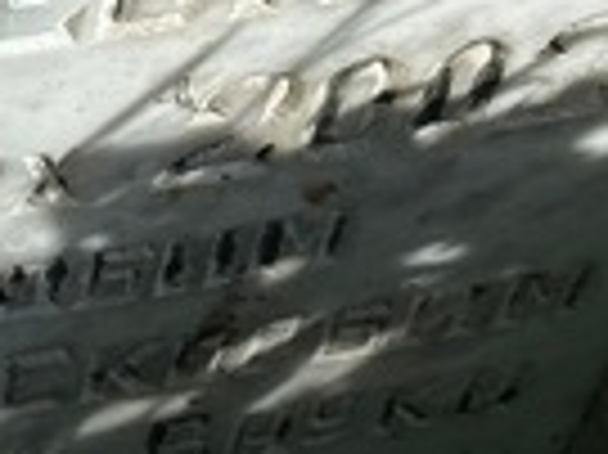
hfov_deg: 12.0
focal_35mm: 154
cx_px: -396
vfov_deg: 9.6
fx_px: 2702
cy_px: 36
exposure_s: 1/3984
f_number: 1.8
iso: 32
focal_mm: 4.25
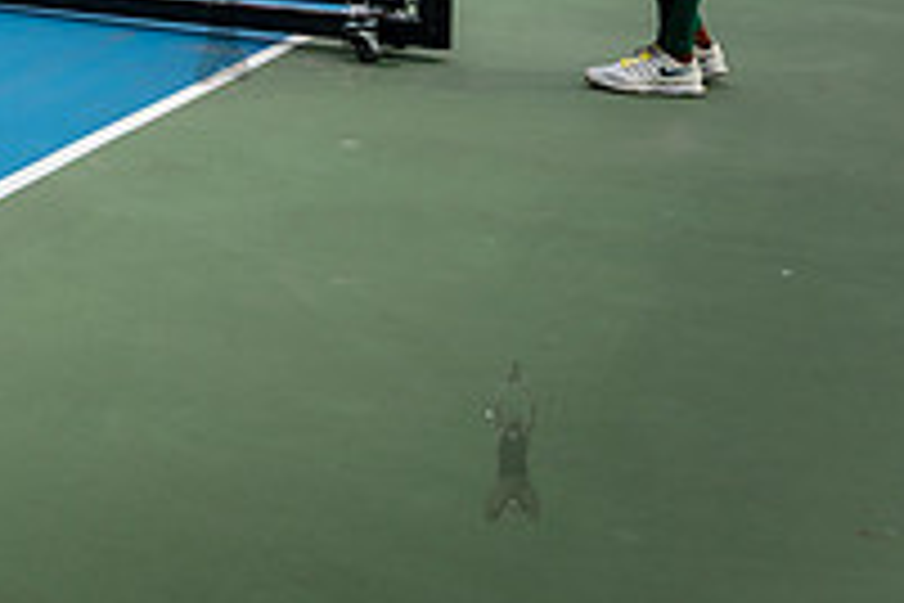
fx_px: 1758
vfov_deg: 18.0
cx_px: -360
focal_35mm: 70
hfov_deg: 24.1
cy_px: -214
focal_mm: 24
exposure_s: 1/1600
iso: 320
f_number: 4.5
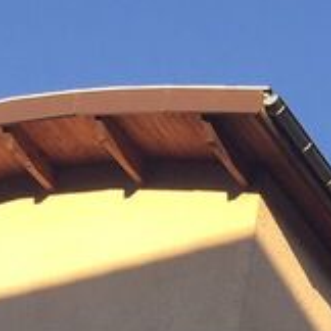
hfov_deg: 10.9
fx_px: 1709
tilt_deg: +14.6
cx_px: 351
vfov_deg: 9.2
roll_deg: -6.9
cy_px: 948
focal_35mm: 158
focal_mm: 4.15
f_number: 2.2
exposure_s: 1/608
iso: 32
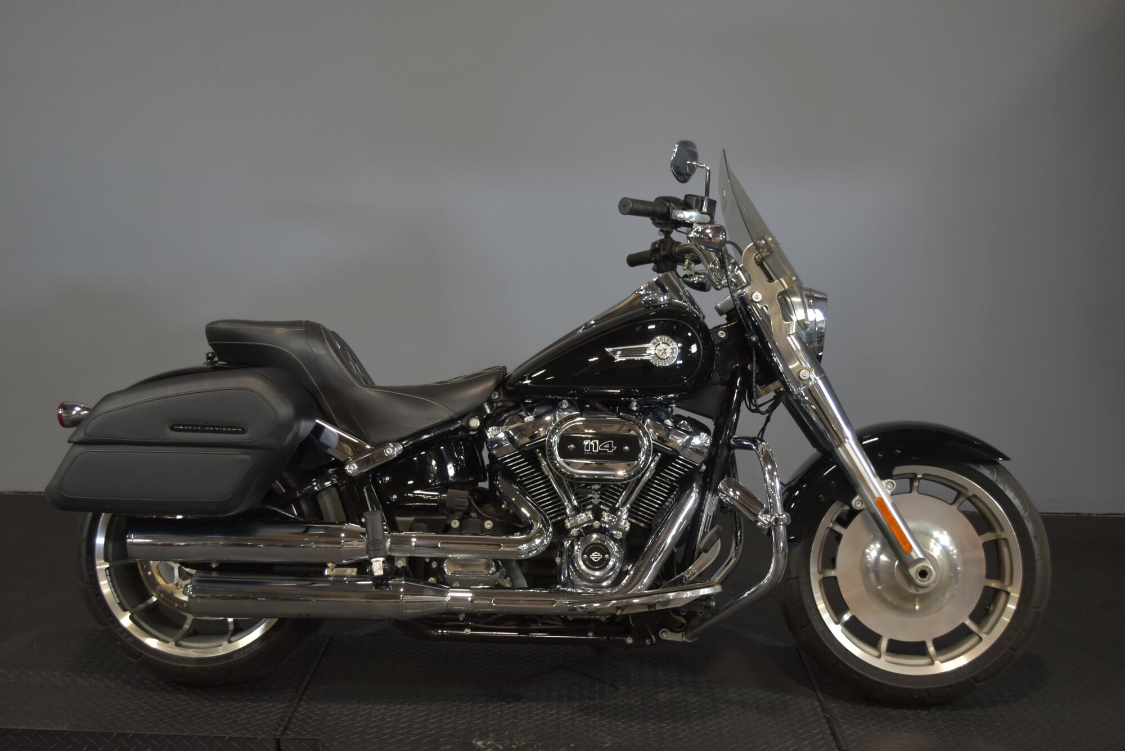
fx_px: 1313
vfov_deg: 31.9
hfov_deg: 46.4
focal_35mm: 42
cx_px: 562
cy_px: 376
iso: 720
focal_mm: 28
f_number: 4.5
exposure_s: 1/30
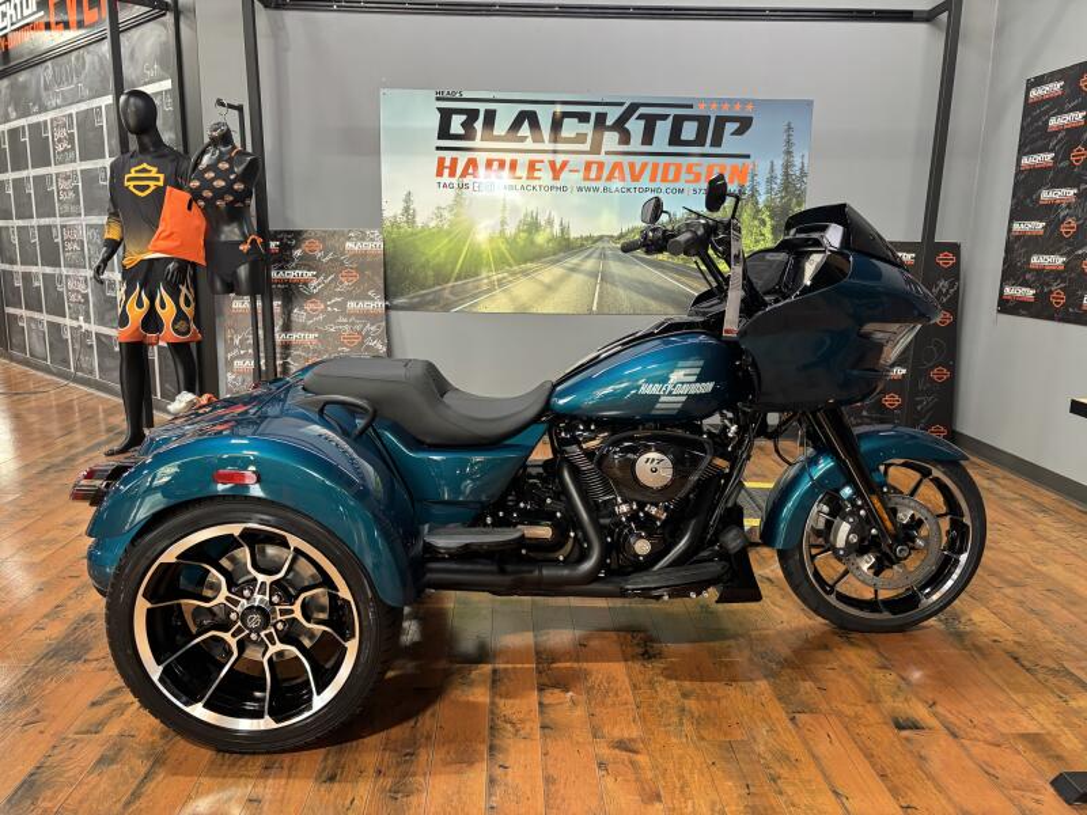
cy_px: 408
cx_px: 544
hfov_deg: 67.3
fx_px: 816
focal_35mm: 26
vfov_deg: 53.1
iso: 250
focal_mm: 5.96
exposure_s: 1/60
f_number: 1.6
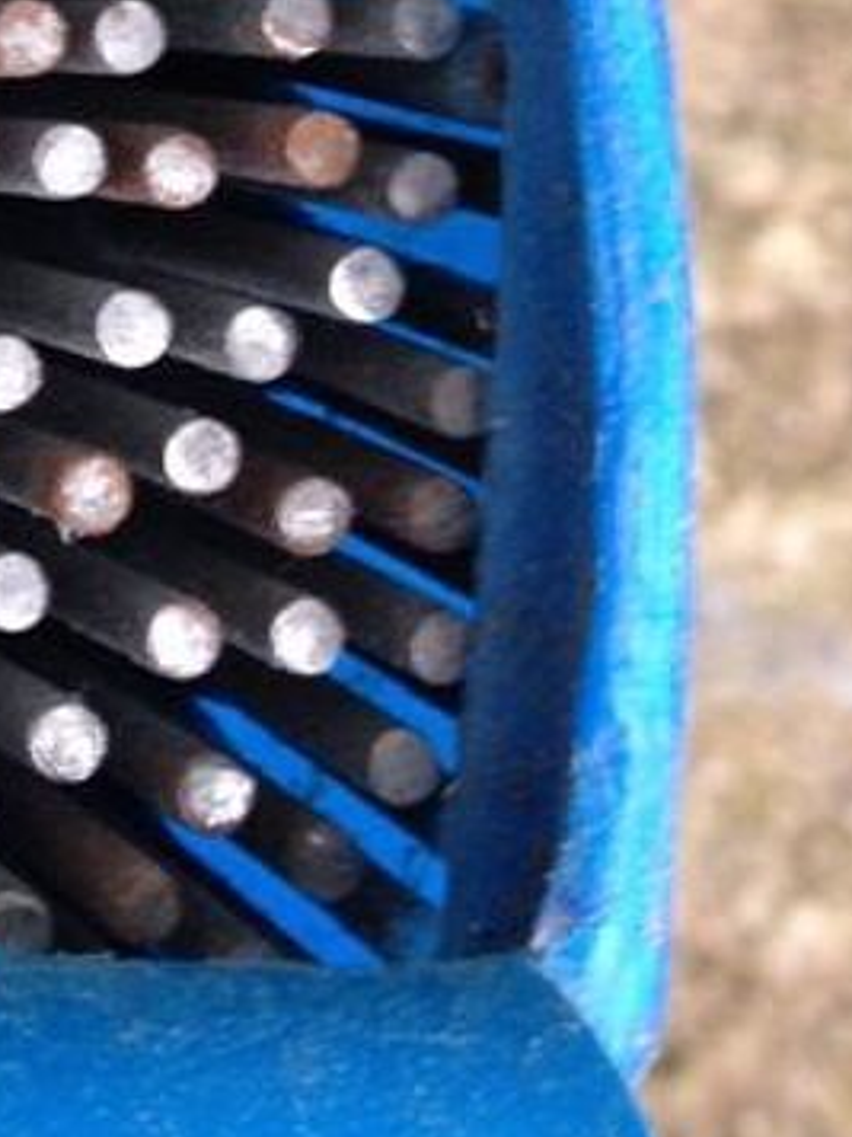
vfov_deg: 14.6
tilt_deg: -82.3
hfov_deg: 10.8
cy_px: -225
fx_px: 4299
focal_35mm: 131
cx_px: -491
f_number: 2.4
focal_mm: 4.28
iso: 64
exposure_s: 1/20
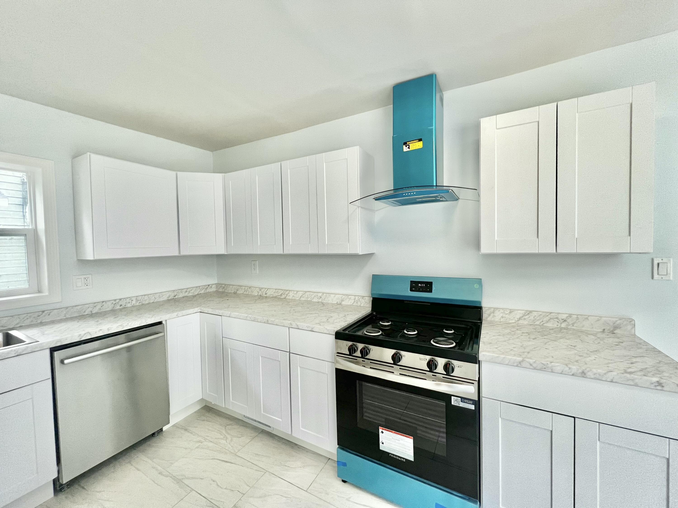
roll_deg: +1.2
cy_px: 254
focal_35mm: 13
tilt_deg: -2.1
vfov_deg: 89.9
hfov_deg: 106.2
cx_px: 339
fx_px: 255
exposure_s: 1/120
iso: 160
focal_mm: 1.57
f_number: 1.8
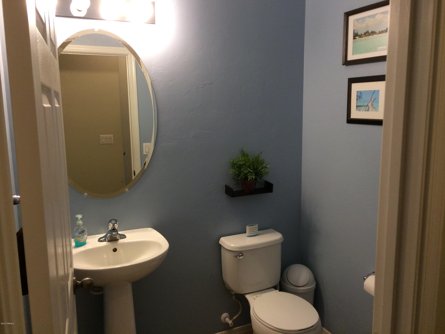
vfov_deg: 48.2
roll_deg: +1.1
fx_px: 373
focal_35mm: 29
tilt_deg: -9.9
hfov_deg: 61.7
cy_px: 167
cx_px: 222
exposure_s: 1/30
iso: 160
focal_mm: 4.15
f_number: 2.2
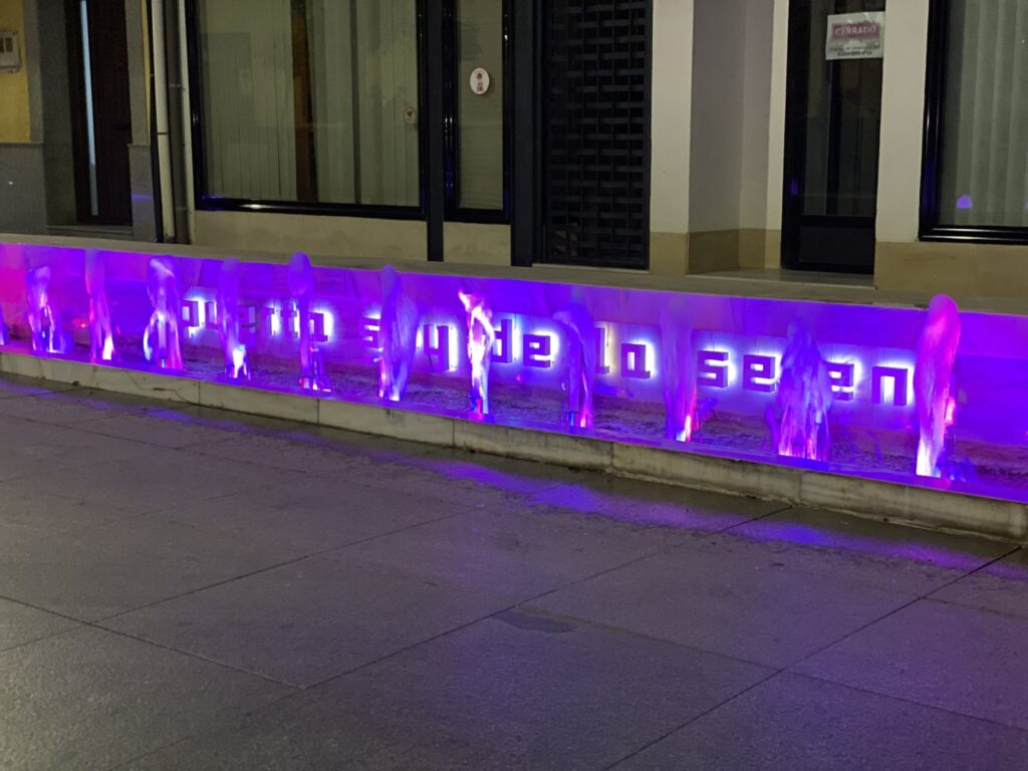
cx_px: 514
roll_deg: +0.9
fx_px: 1544
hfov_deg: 36.8
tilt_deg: -10.7
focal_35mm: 52
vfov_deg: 28.0
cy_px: 386
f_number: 2
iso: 400
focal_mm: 6
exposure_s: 1/33
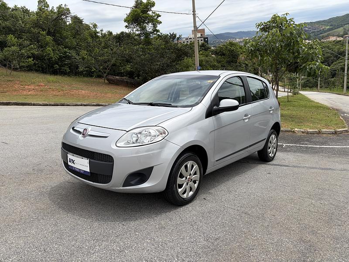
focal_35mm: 26
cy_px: 131
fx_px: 262
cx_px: 174
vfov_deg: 53.1
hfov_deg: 67.3
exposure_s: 1/4329
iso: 50
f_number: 1.6
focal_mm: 5.96
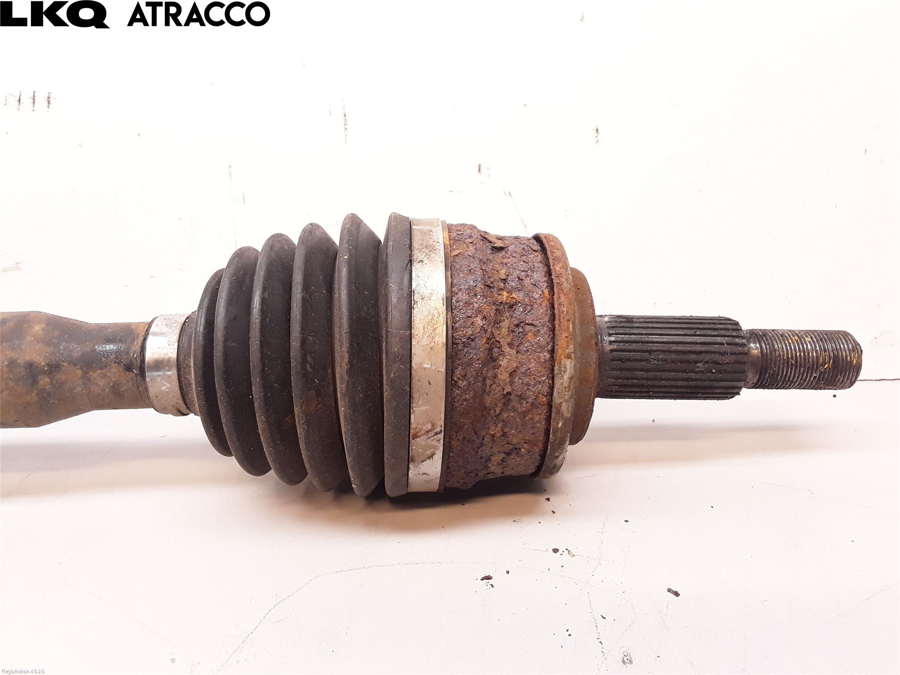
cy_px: 338
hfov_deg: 63.4
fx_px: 728
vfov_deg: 49.7
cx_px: 450
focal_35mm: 28
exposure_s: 1/100
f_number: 1.9
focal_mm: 2.91
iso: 100
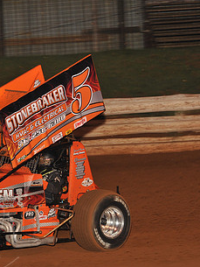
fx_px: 1686
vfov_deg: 9.0
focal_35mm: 219
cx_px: -14
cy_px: 158
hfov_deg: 6.8
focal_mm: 120
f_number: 6.3
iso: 800
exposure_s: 1/250
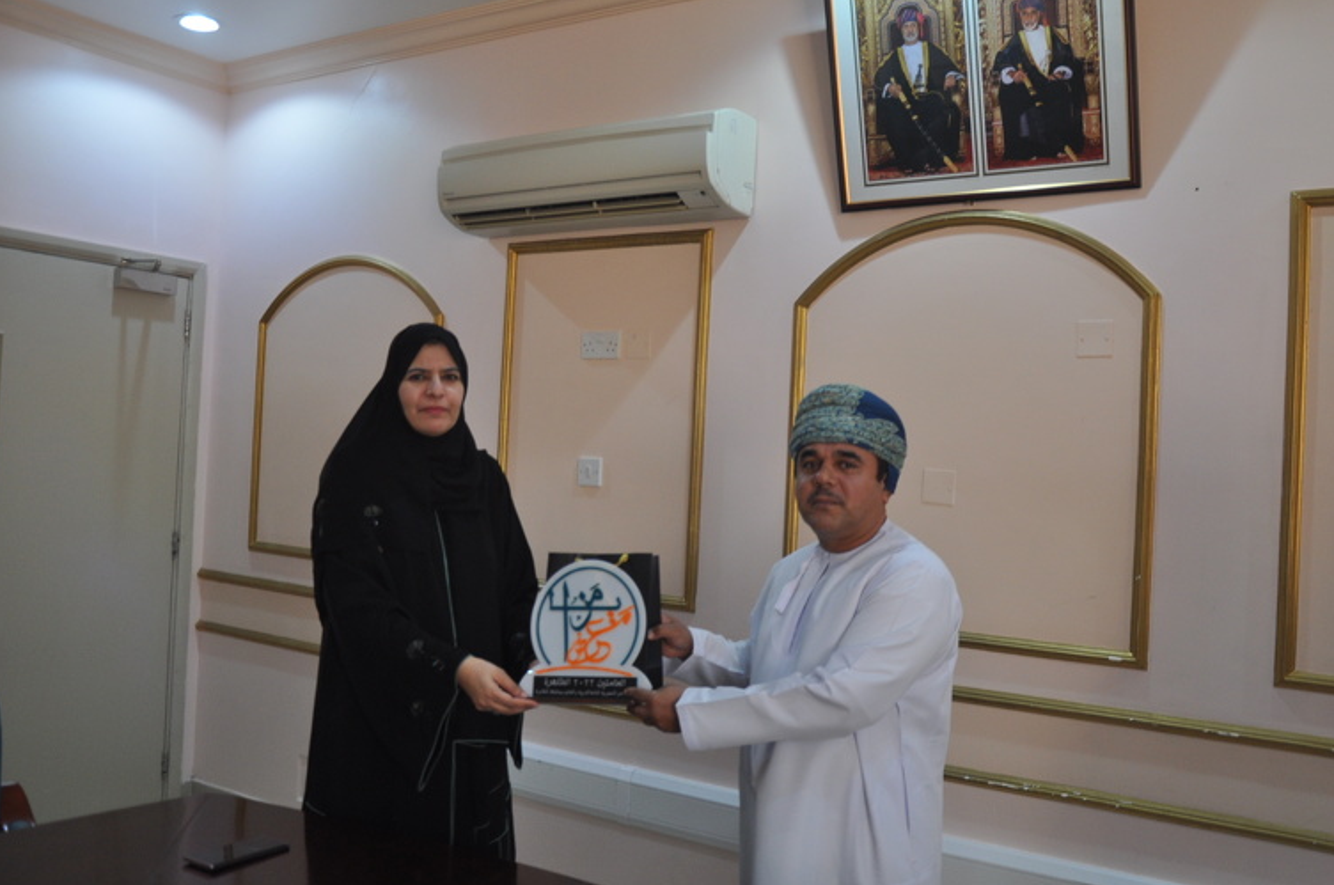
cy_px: 421
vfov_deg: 39.3
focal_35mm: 34
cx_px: 688
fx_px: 1241
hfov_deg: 56.5
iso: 500
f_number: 4
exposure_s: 1/60
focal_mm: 21
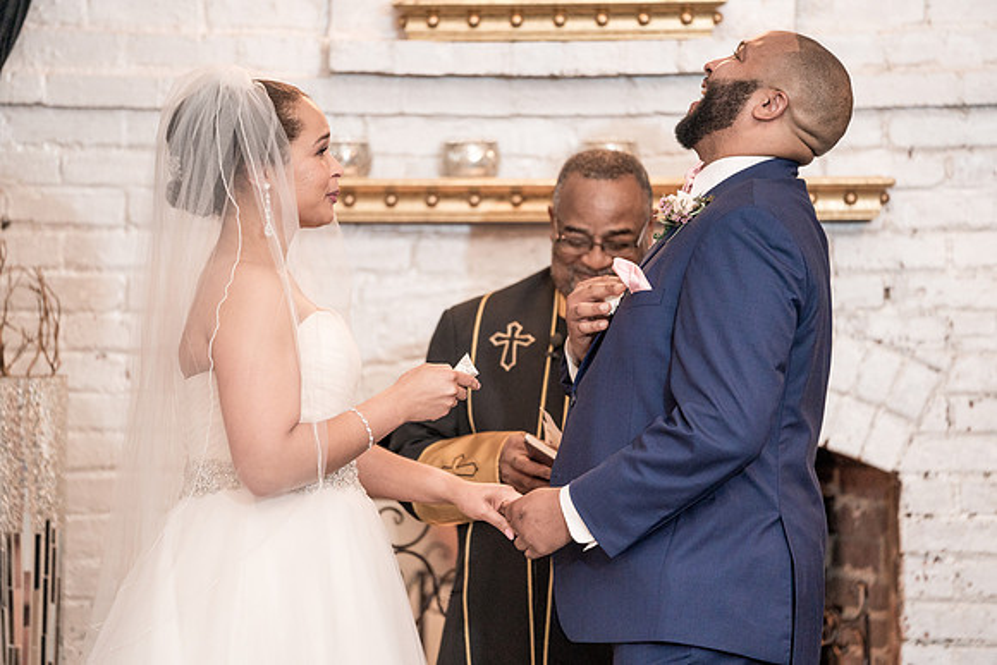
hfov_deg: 10.3
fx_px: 5540
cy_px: 332
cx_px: 498
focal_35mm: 200
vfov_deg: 6.9
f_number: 2.8
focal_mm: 200
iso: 2000
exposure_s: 1/200
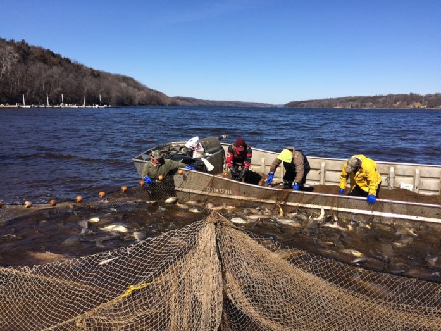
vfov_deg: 48.2
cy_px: 166
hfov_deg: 61.7
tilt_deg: -9.6
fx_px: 370
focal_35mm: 29
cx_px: 220
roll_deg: -0.5
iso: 32
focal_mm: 4.15
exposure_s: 1/2564
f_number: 2.2
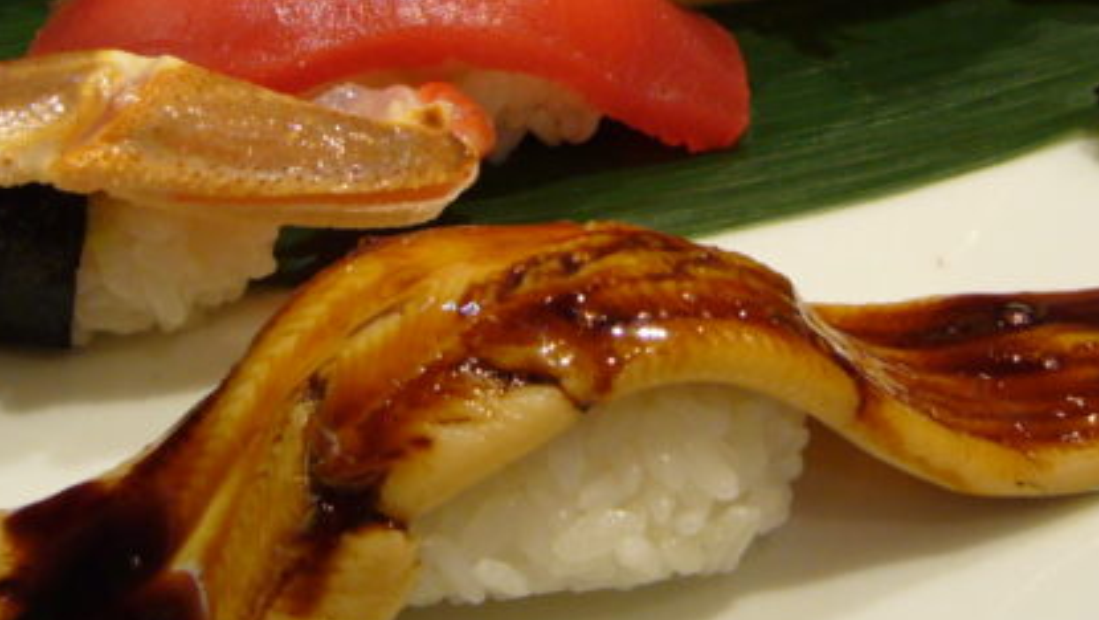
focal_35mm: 94
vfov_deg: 12.8
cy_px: 82
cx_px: 654
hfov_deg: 22.6
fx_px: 2741
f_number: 2.8
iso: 100
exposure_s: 1/40
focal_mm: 5.8
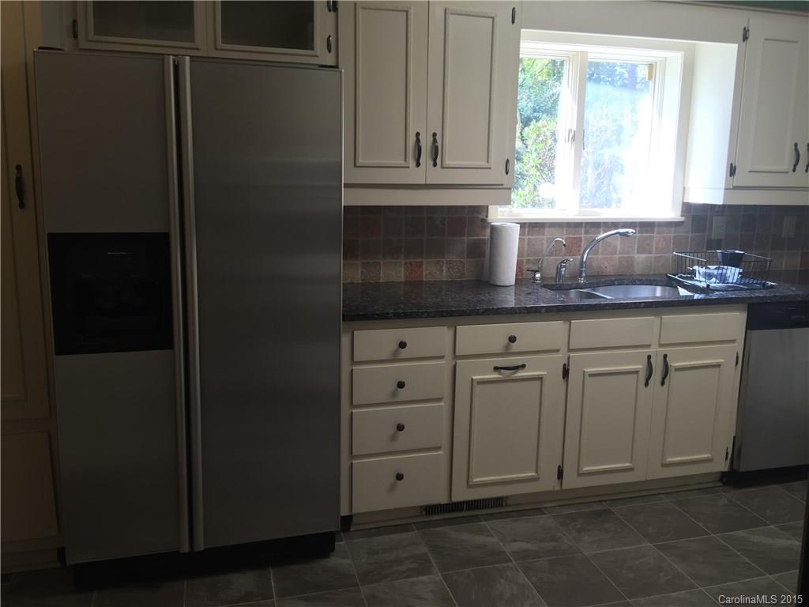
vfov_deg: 48.2
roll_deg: -1.3
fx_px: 678
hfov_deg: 61.7
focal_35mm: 29
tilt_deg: -11.2
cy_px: 304
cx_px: 404
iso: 32
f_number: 2.2
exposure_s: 1/40
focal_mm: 4.15
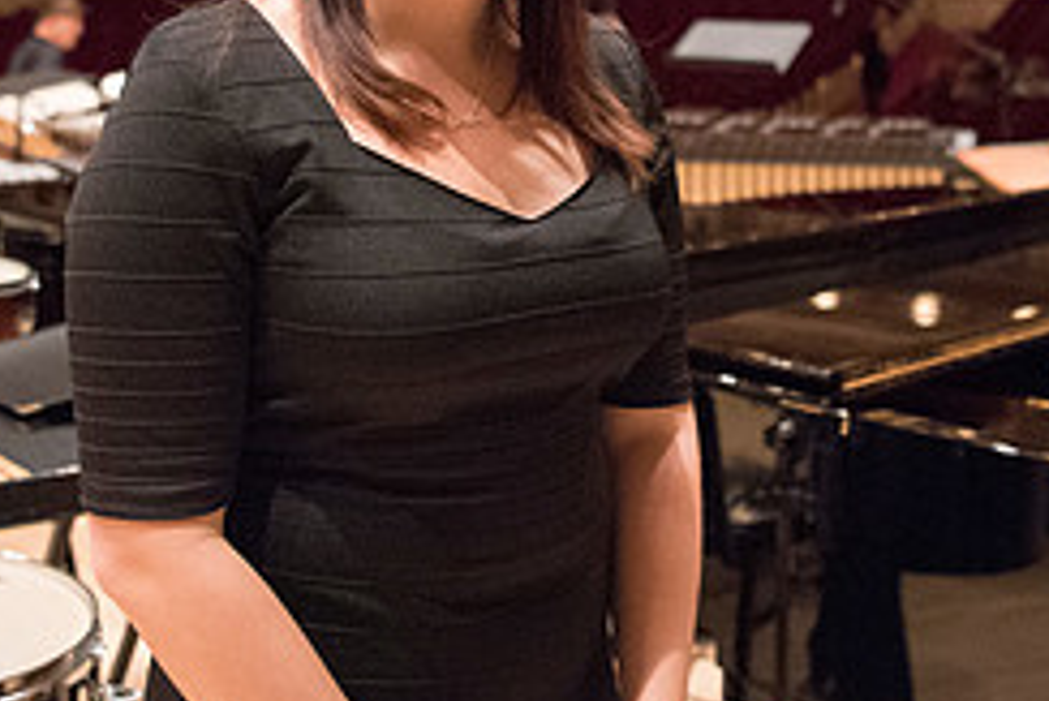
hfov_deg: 35.0
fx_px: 1662
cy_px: -19
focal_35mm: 57
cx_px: 524
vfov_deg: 22.8
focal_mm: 24
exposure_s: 1/640
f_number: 2.8
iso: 12800
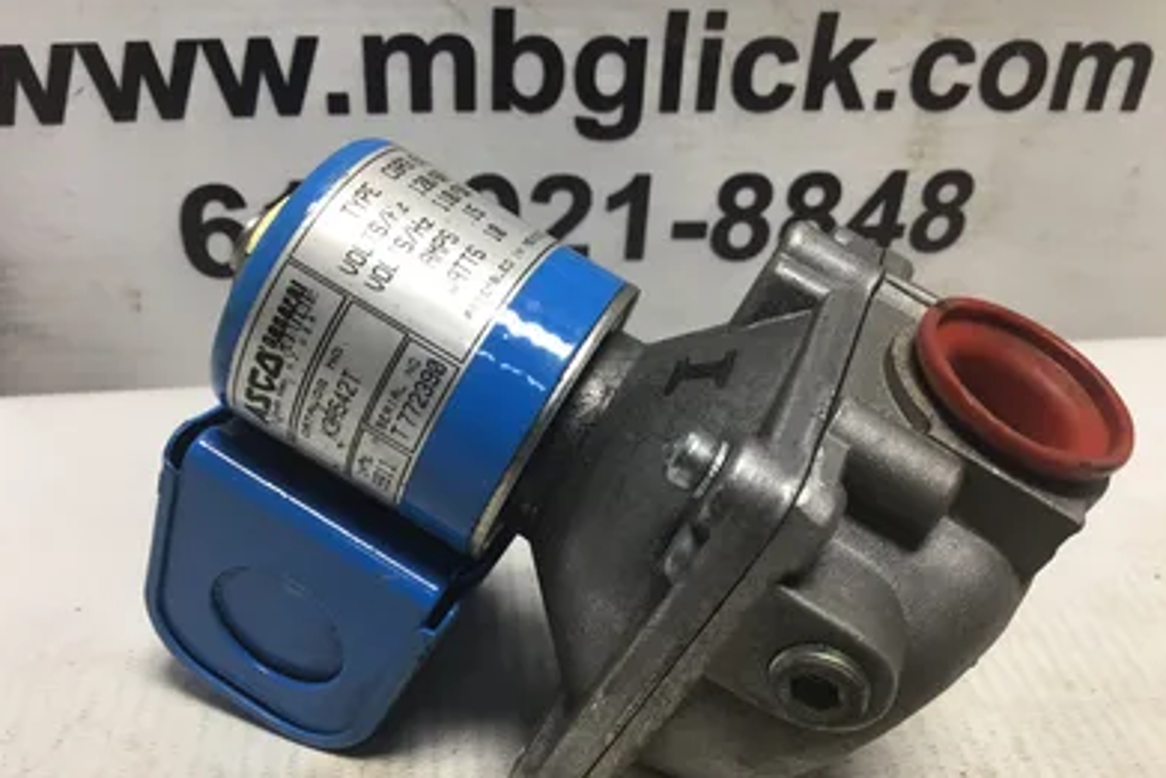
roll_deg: -3.8
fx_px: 1069
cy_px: 426
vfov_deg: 40.0
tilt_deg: -34.9
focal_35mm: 33
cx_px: 579
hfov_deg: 57.2
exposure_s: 1/120
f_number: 2.4
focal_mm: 3.3
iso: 32
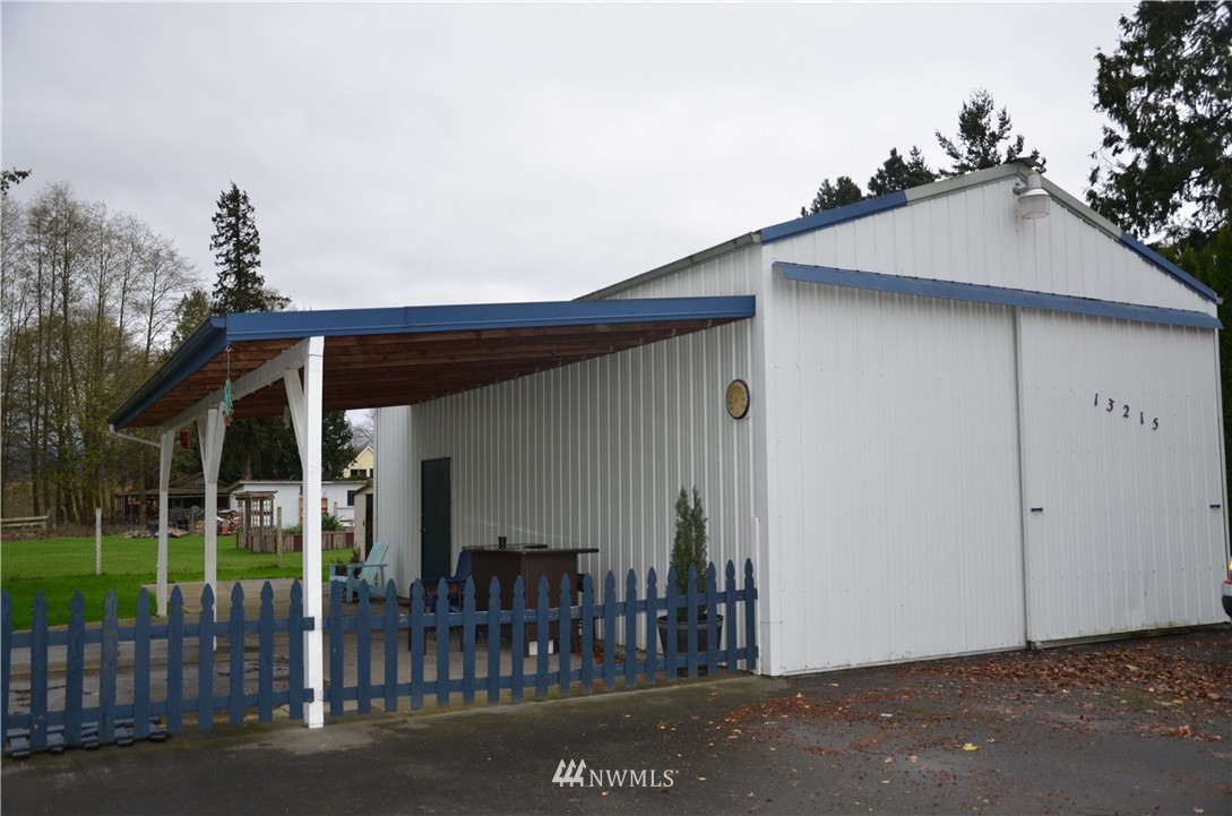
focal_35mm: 33
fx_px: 1127
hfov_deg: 57.3
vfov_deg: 39.8
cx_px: 616
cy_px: 408
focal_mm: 22
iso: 200
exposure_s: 1/125
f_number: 3.8
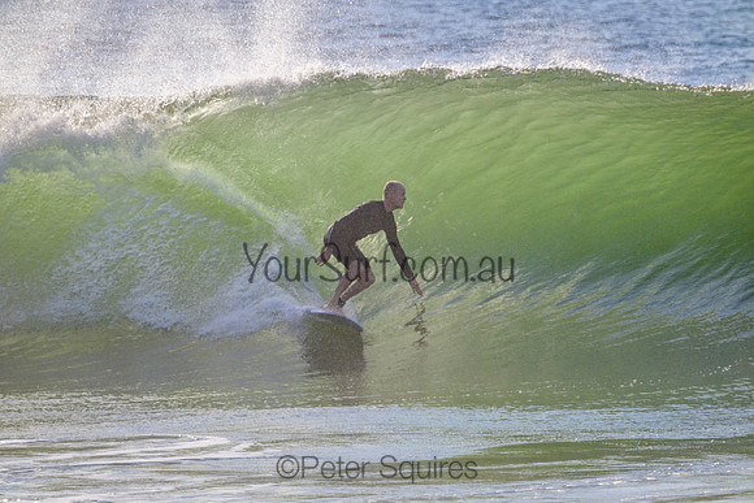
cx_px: 377
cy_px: 252
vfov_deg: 1.7
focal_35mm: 800
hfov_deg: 2.6
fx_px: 16759
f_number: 11
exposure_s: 1/2000
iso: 1000
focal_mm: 800
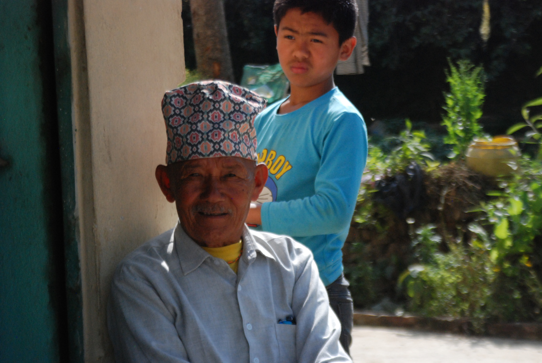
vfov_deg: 11.2
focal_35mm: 123
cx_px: 271
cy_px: 182
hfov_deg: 16.6
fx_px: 1854
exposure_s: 1/1250
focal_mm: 82
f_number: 9
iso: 1000
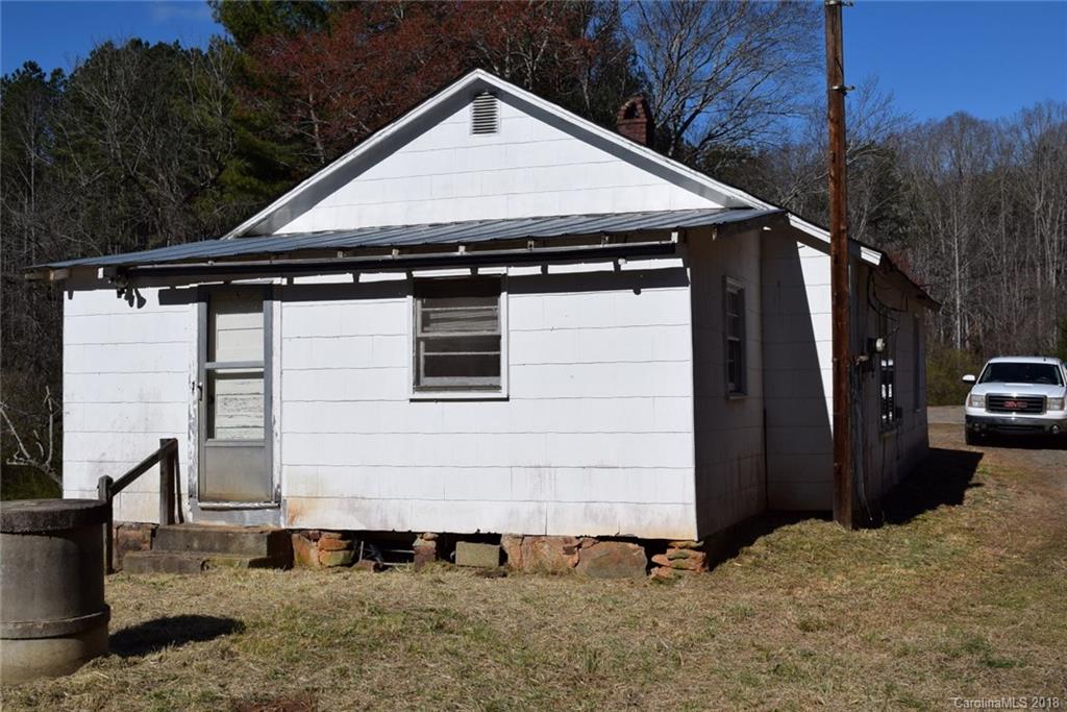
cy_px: 356
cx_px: 534
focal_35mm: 42
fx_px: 1245
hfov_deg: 46.4
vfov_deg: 31.9
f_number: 13
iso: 200
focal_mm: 28
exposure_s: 1/640
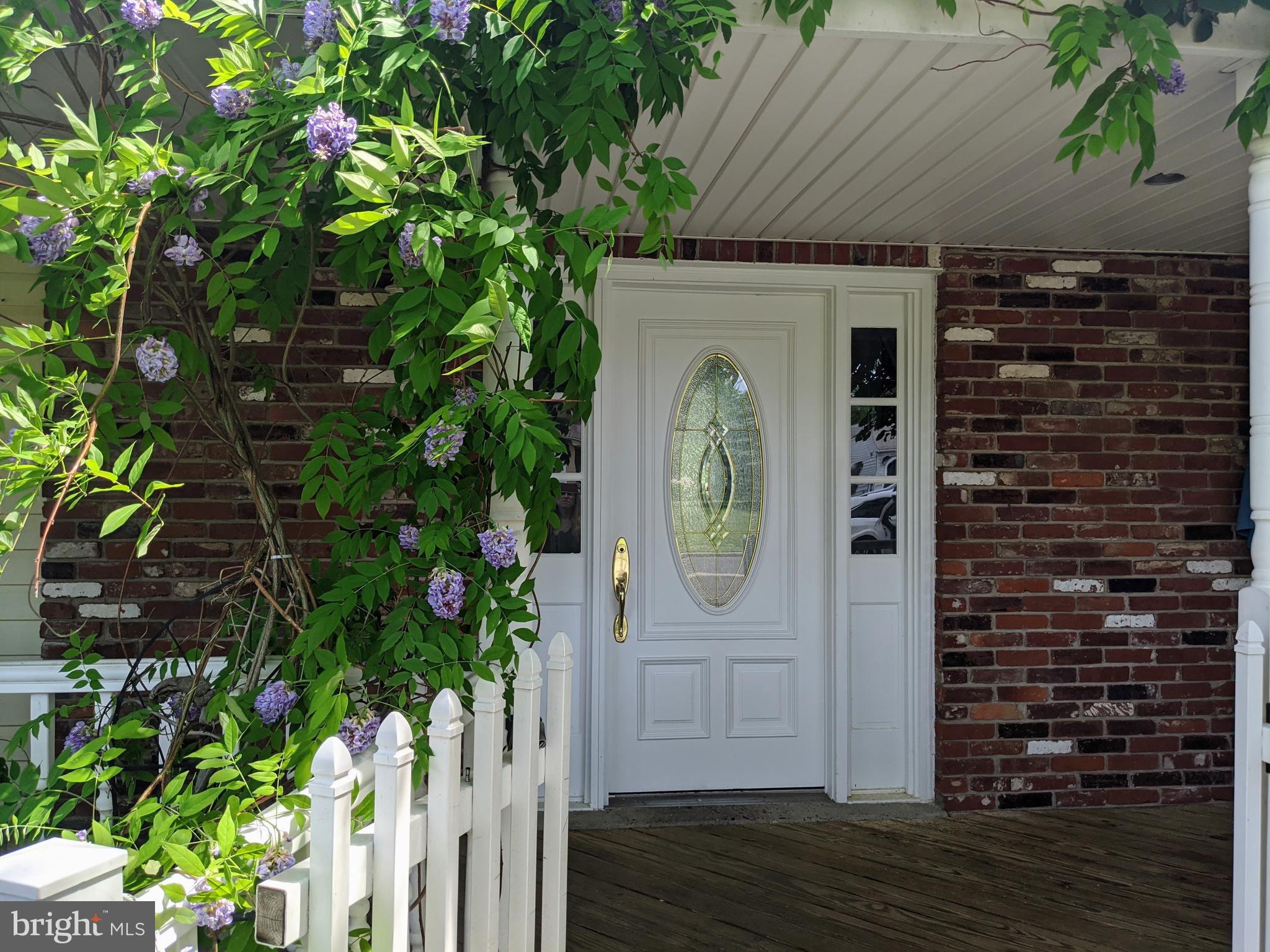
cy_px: 476
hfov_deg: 65.3
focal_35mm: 27
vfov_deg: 51.4
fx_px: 991
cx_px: 635
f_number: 1.73
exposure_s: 1/690
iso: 53
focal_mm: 4.38
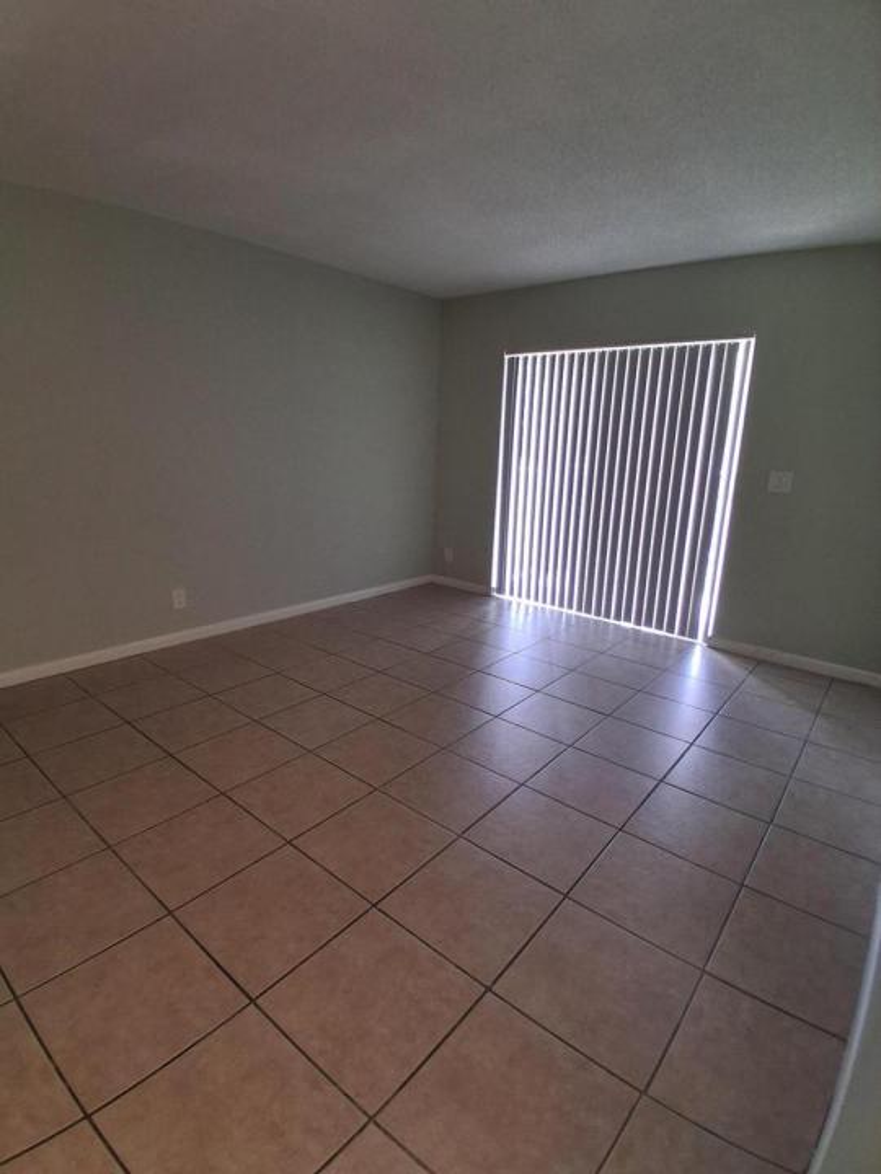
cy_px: 587
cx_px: 440
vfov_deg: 91.0
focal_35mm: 17
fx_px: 577
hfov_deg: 74.7
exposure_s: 1/40
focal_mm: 1.4
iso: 125
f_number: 2.2
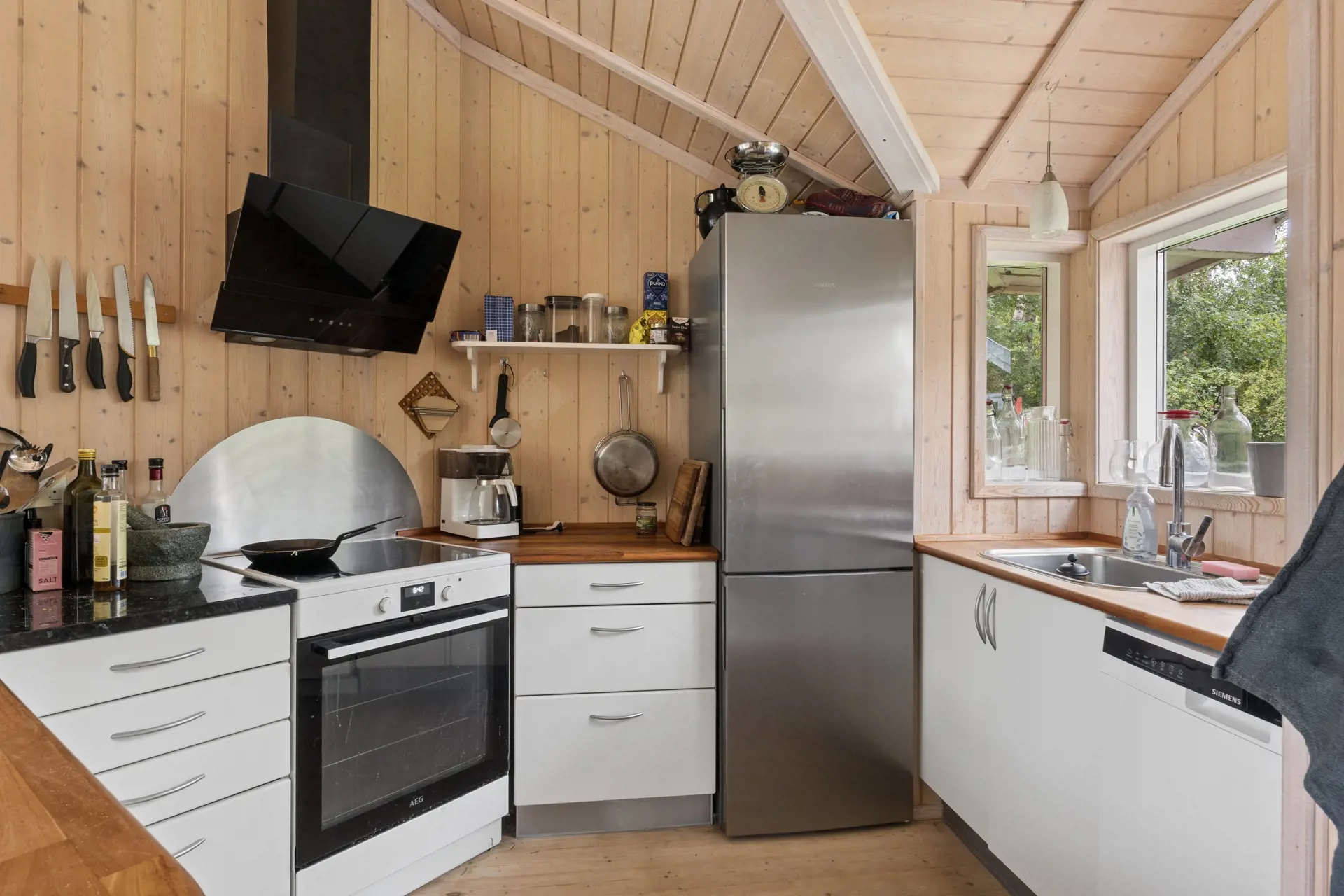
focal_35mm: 20
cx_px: 672
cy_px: 448
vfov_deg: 61.3
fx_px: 756
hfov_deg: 83.3
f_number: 8
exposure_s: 1/8
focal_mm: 13.5
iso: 200
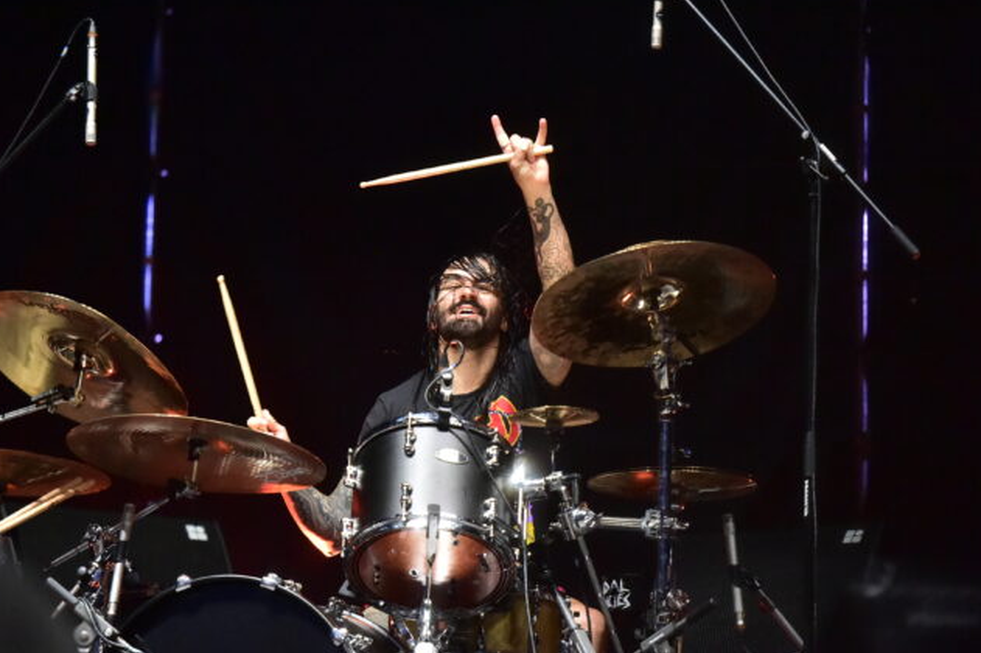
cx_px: 473
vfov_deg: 8.3
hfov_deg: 12.5
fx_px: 4494
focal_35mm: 165
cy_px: 329
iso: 25600
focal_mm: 155
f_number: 2.8
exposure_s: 1/800
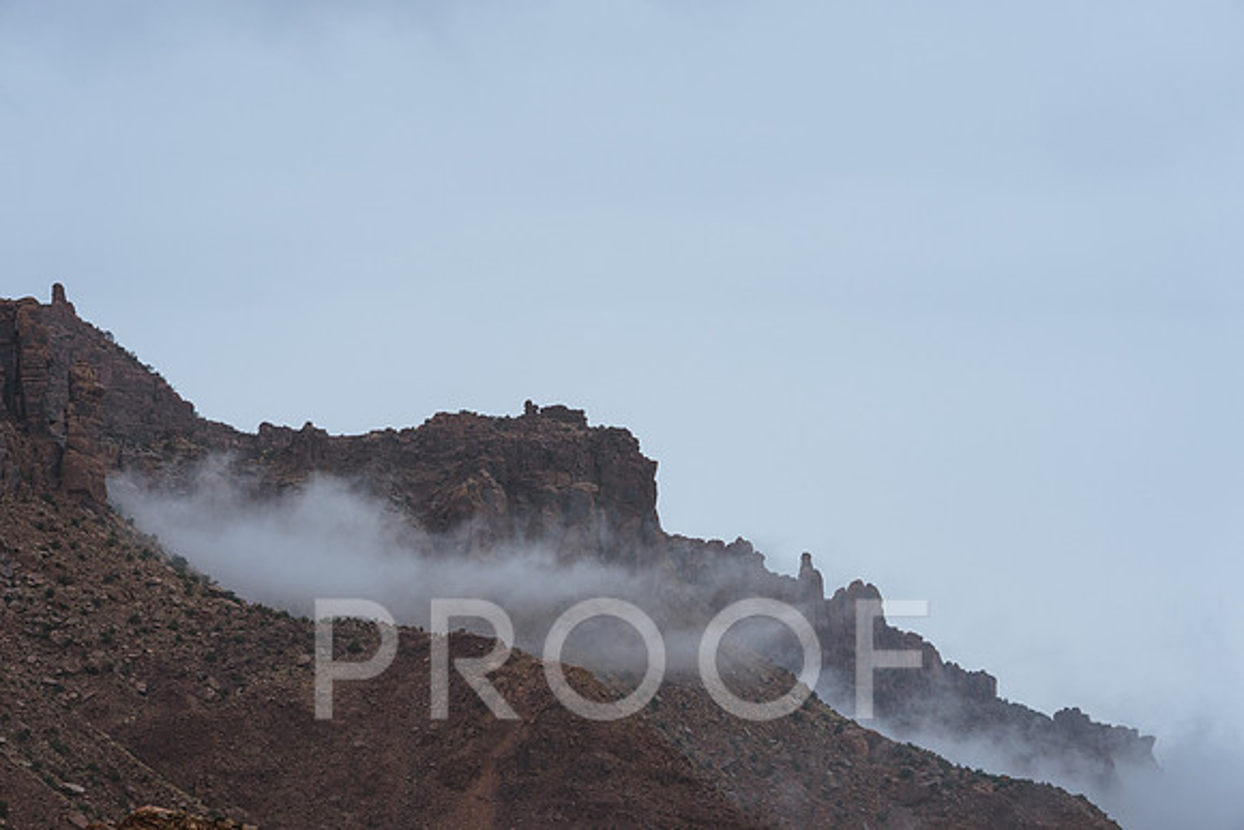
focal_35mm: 108
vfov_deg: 12.7
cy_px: 415
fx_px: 3733
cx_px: 622
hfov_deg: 18.9
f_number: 5
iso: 800
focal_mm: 108
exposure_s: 1/250
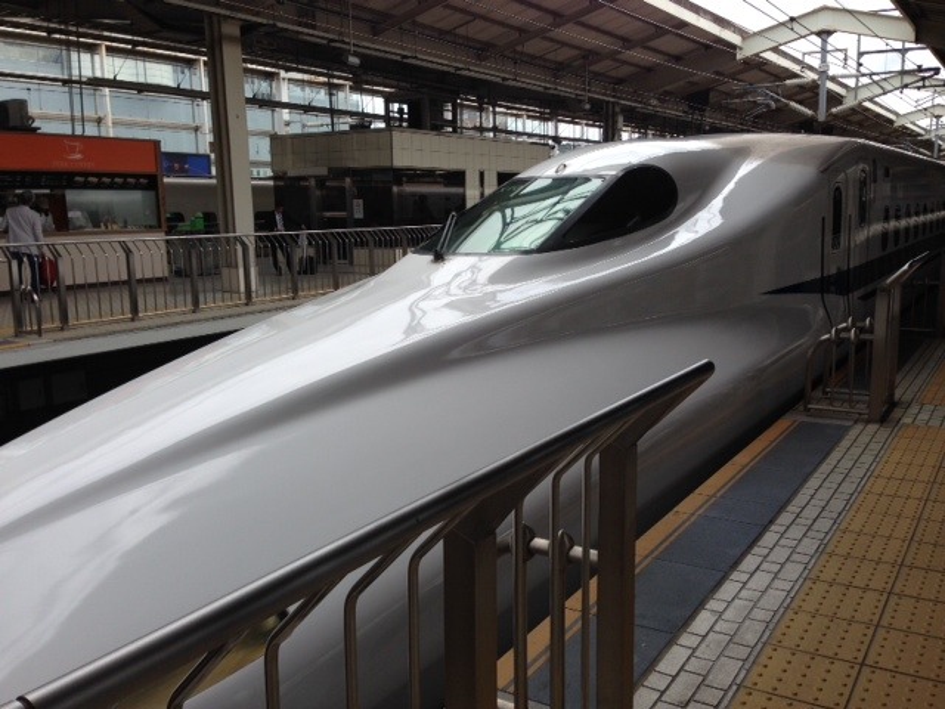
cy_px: 354
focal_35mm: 33
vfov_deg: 42.9
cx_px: 472
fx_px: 901
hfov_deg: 55.4
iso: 50
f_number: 2.4
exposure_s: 1/935
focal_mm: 4.12
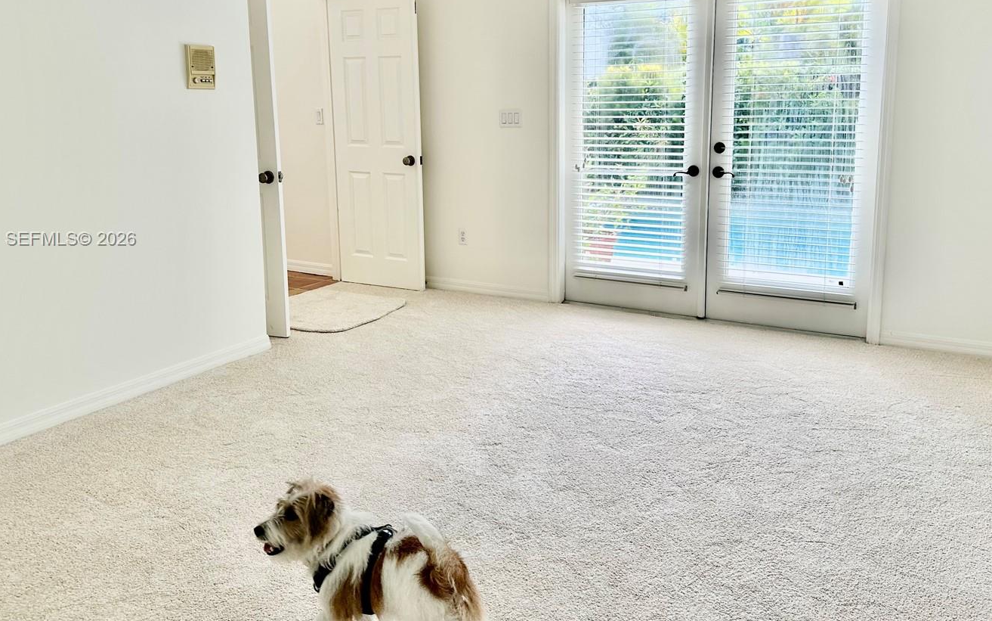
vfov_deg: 40.4
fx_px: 838
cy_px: 240
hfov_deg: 61.2
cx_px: 505
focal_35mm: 31
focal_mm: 6.86
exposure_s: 1/190
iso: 64
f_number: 1.78
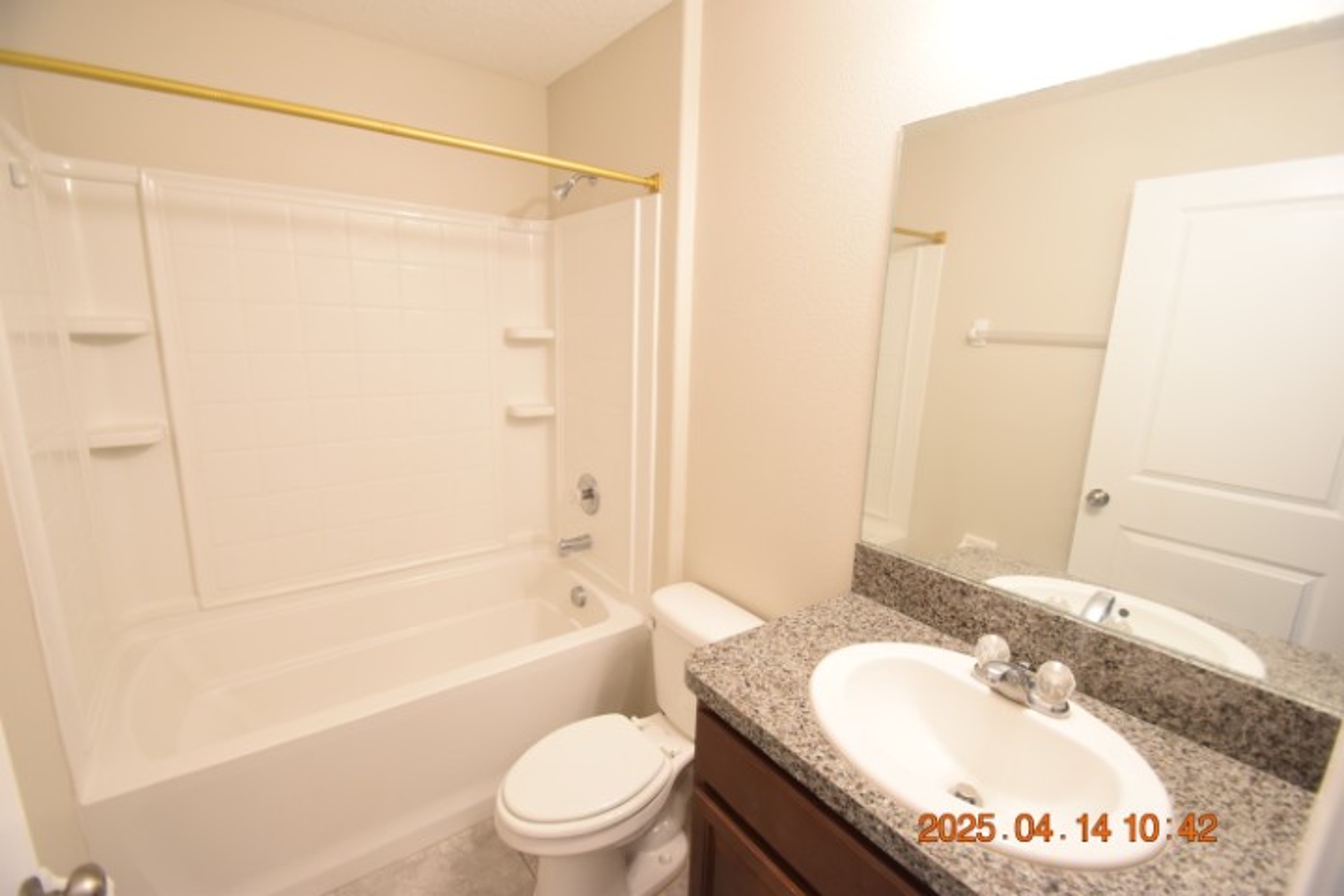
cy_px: 448
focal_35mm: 15
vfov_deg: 77.3
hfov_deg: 100.4
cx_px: 672
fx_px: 560
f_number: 3.5
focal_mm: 10
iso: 1100
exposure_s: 1/60
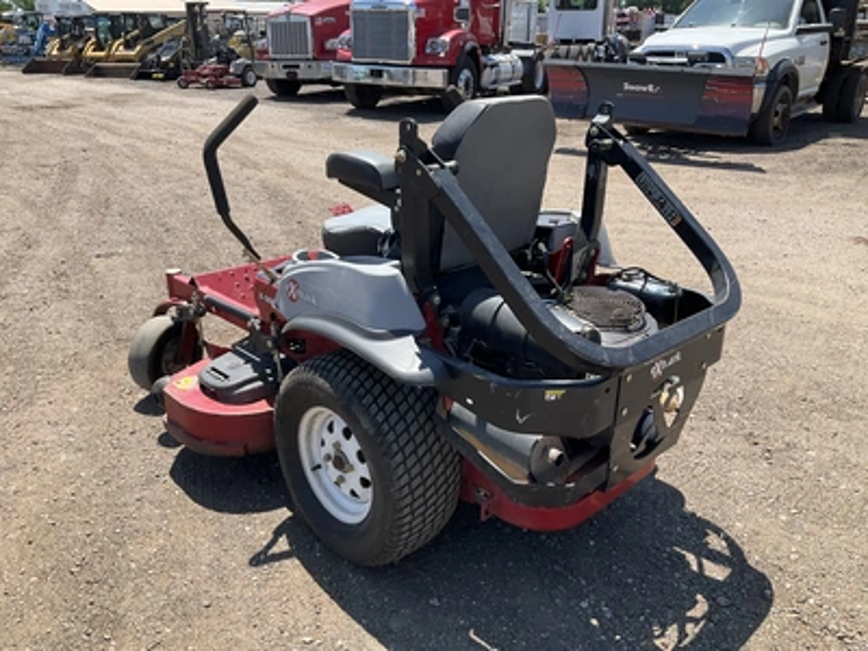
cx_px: 434
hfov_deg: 61.7
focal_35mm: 29
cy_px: 326
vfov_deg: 48.2
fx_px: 727
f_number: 1.8
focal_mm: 3
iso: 25
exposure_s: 1/997
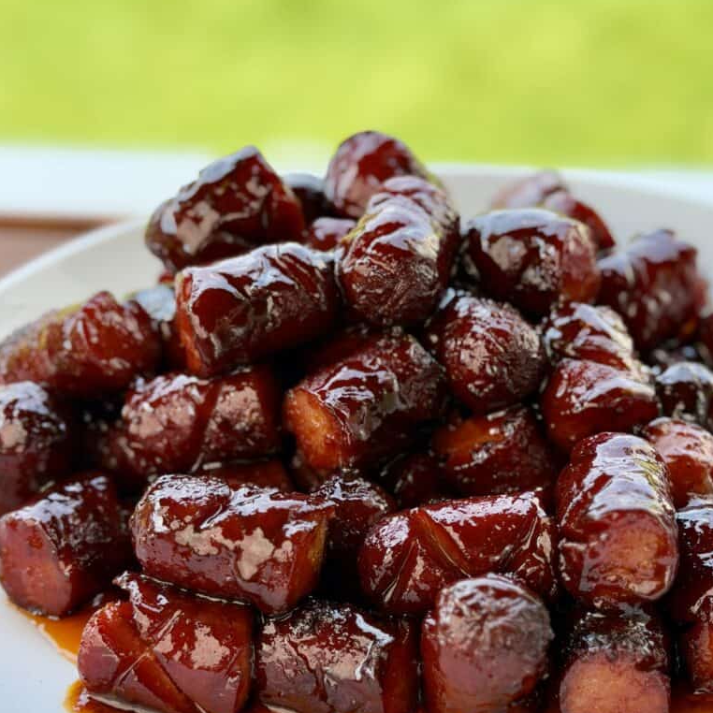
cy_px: 439
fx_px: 1328
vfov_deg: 29.9
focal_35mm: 57
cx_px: 356
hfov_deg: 30.0
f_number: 1.78
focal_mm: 6.76
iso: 64
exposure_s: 1/846
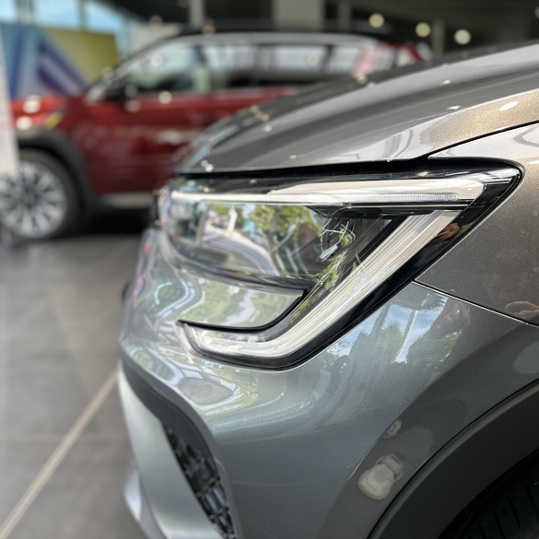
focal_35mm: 29
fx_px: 511
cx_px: 309
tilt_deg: -15.4
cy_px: 264
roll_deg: +1.1
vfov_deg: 55.6
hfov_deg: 55.4
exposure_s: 1/300
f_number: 1.78
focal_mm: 6.86
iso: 100
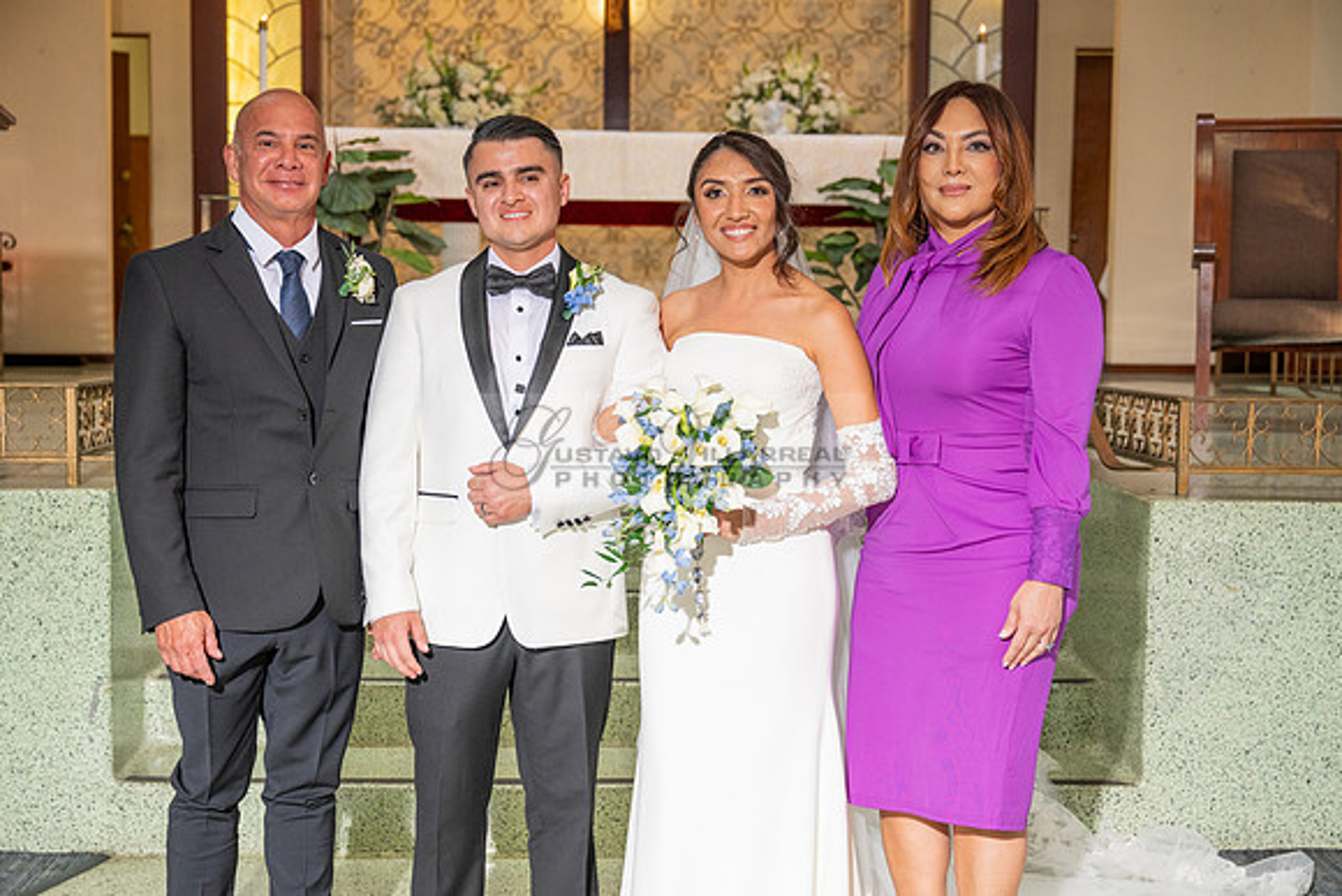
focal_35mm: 50
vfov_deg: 27.0
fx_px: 1864
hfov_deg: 39.6
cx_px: 671
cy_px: 448
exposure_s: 1/200
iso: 800
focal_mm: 50
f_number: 4
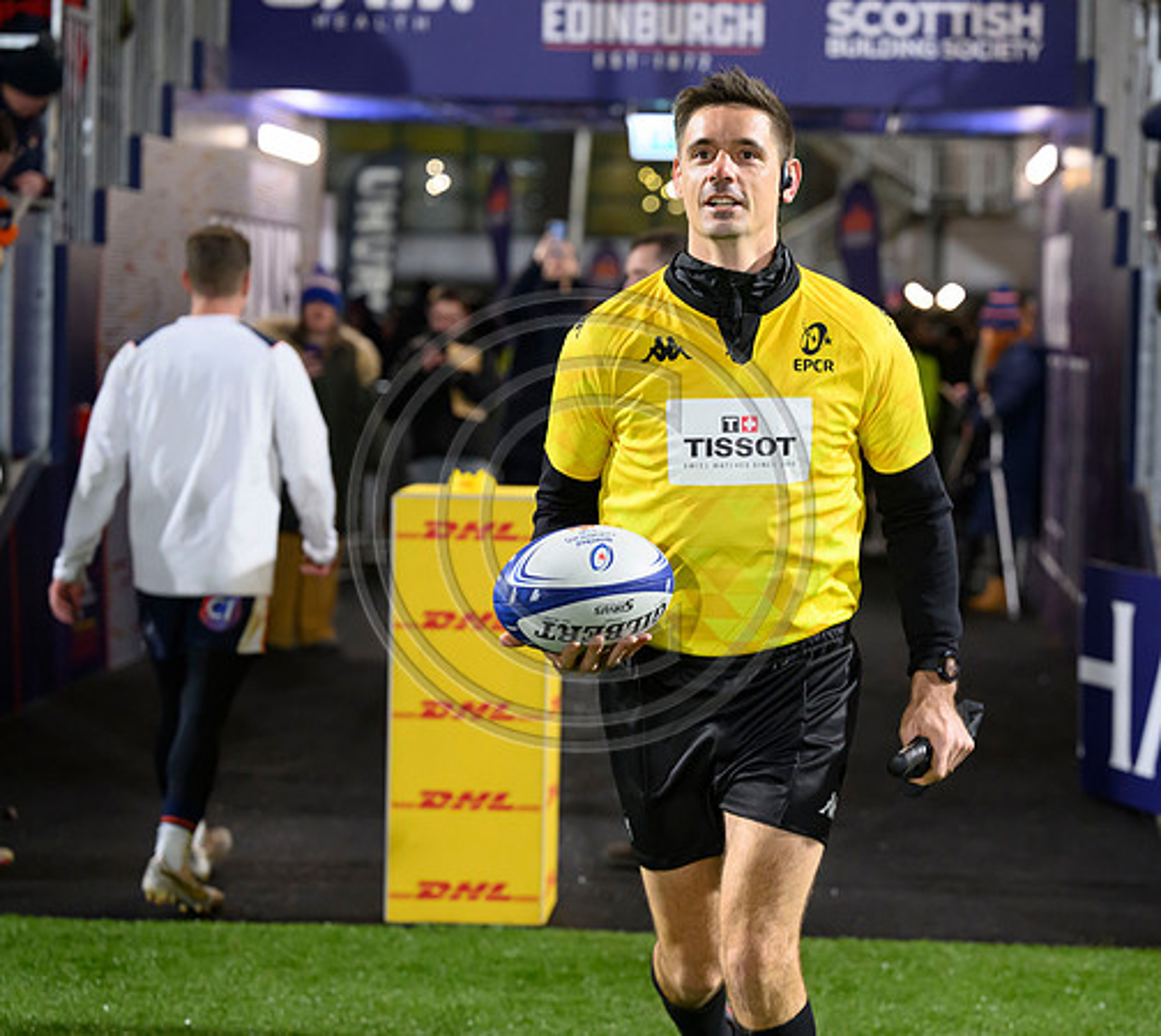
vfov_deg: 15.8
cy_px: 515
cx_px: 782
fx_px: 3736
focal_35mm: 104
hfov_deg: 17.6
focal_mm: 85
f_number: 3.2
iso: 4000
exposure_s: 1/400
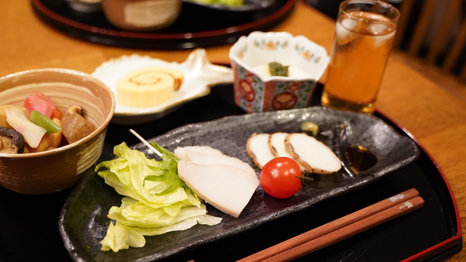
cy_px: 160
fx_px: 531
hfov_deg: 47.0
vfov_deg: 27.6
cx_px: 178
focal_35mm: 43
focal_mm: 28
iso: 4000
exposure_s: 1/160
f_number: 2.8
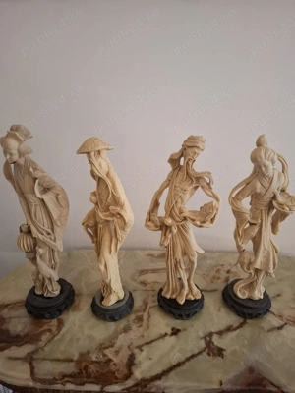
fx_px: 261
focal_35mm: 23
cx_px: 148
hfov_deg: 58.9
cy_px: 196
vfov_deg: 73.9
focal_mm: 5.54
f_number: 1.8
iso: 250
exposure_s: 1/50
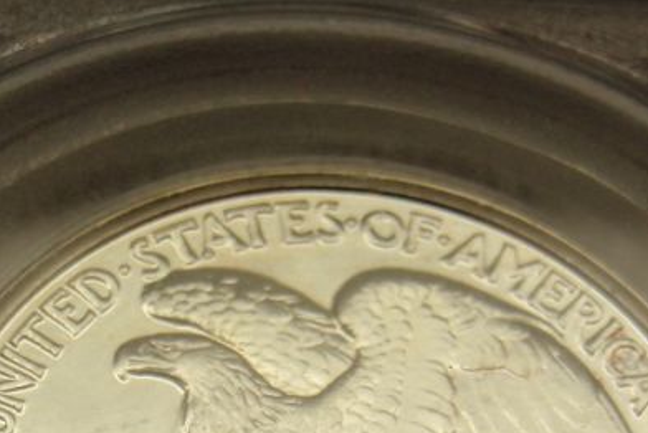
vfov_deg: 12.6
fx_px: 1909
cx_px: 322
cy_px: 512
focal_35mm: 106
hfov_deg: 19.3
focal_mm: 7.25
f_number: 3.9
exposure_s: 1/125
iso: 64
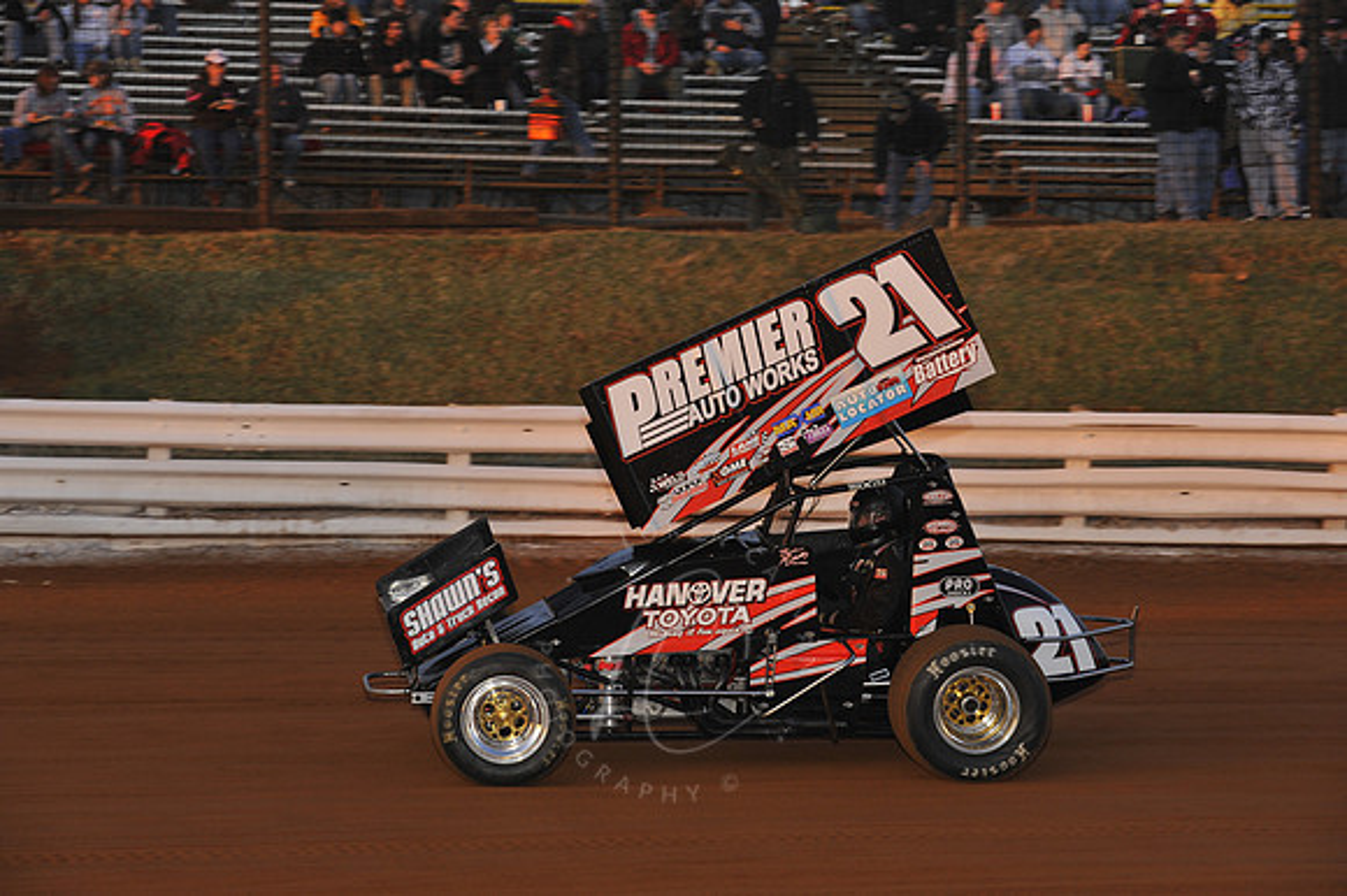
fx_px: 4487
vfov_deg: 11.4
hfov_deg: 17.1
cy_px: 448
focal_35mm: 120
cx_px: 674
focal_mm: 120
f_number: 8
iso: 640
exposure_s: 1/250
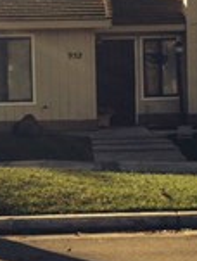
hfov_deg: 13.4
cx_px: 92
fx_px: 839
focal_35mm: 111
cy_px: 112
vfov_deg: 17.7
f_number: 2.4
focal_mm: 4.28
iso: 50
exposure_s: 1/1151
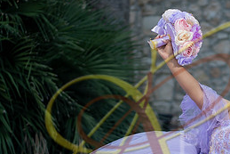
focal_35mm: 190
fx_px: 1215
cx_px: 216
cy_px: 126
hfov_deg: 10.7
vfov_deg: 7.2
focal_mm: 85
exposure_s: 1/2000
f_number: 1.8
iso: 125
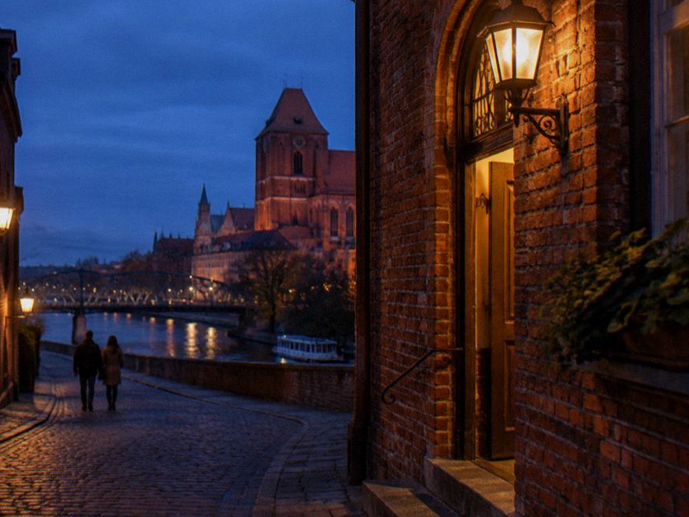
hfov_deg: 36.8
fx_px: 1035
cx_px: 337
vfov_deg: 28.0
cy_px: 254
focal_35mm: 52
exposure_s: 1/100
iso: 6400
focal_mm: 47
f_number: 4.5
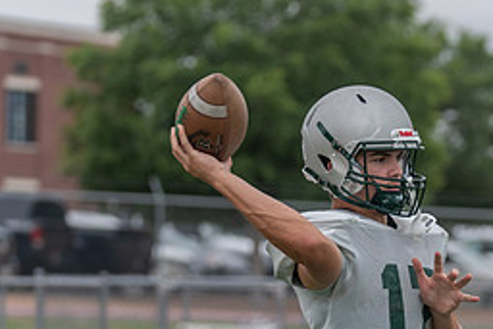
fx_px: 4193
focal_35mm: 306
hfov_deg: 6.7
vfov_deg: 4.5
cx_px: 422
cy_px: 322
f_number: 3.5
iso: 200
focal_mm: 127
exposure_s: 1/1250
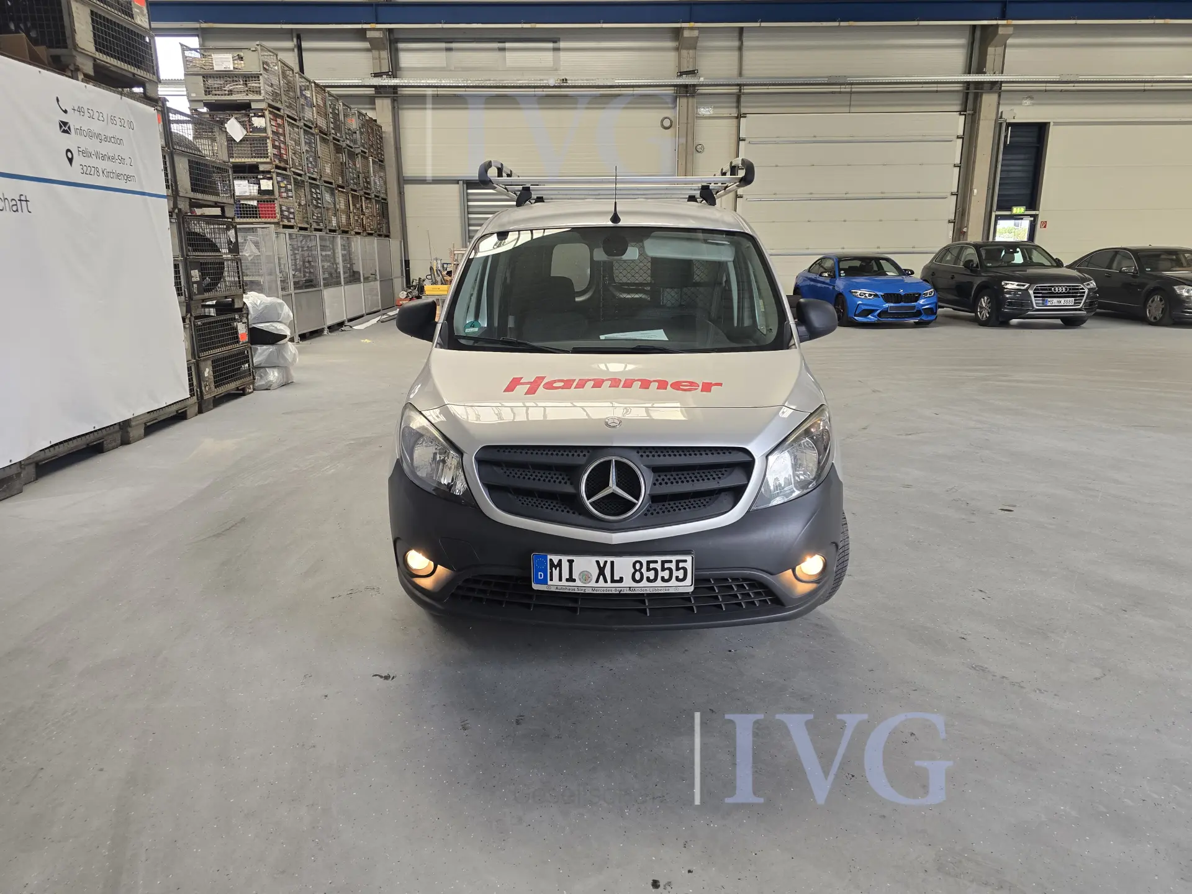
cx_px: 596
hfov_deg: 73.9
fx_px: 792
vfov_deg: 58.9
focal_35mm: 23
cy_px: 447
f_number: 1.7
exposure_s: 1/180
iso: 160
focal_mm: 6.3
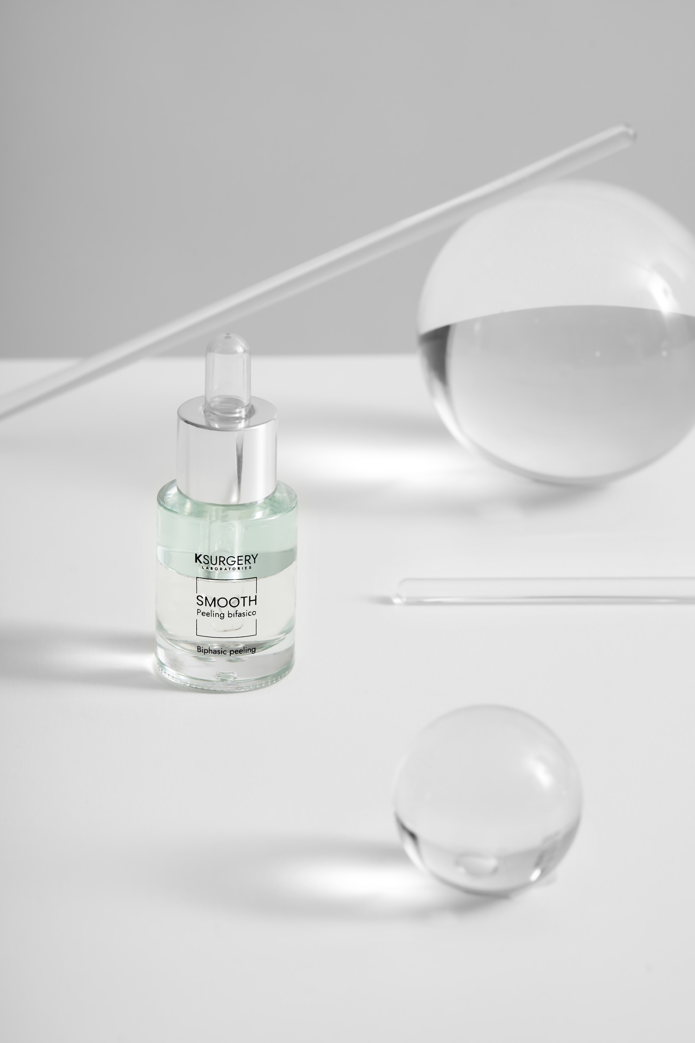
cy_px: 522
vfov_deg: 15.2
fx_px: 3909
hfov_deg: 10.2
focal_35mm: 135
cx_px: 348
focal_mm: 135
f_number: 11
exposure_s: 1/160
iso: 200
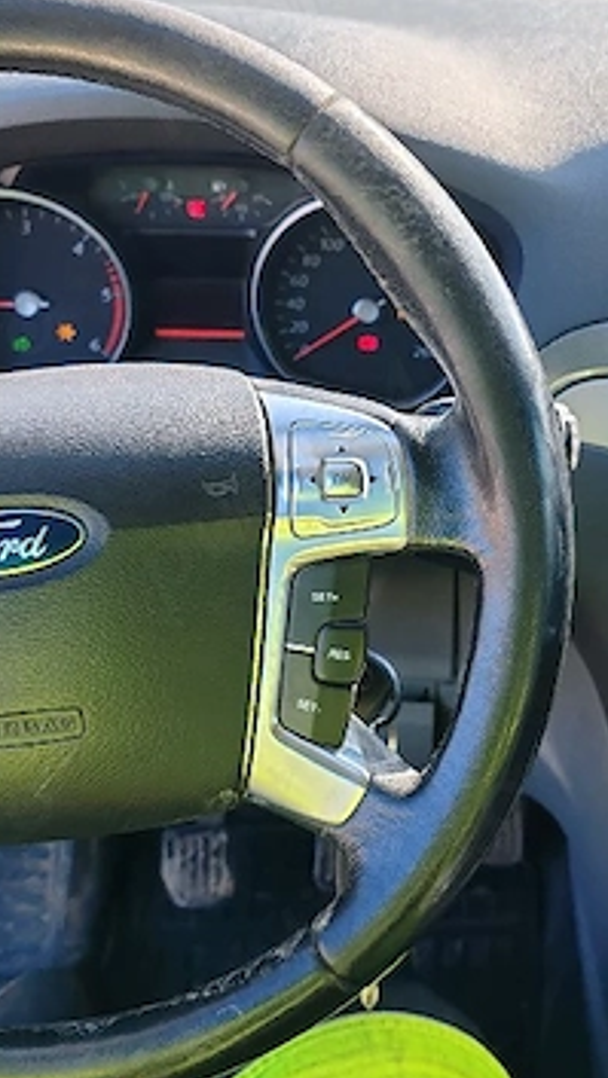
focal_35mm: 50
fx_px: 1431
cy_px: 461
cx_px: 455
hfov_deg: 23.7
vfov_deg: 41.2
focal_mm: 6.12
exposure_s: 1/192
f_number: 1.9
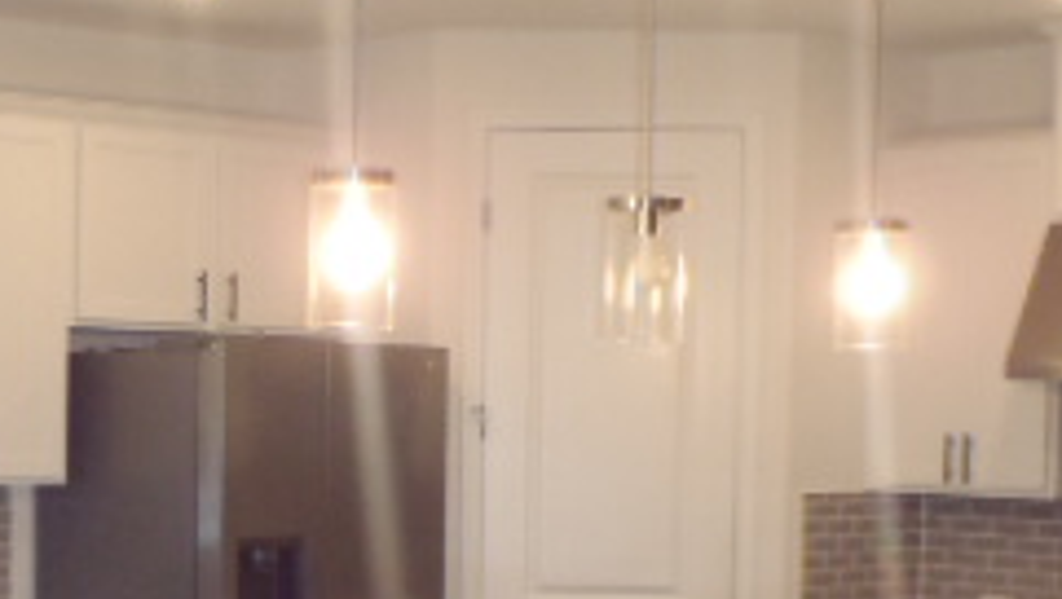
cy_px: 573
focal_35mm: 81
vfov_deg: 14.8
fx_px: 2283
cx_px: 159
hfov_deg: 25.6
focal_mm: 5
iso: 250
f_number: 3.9
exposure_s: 1/30
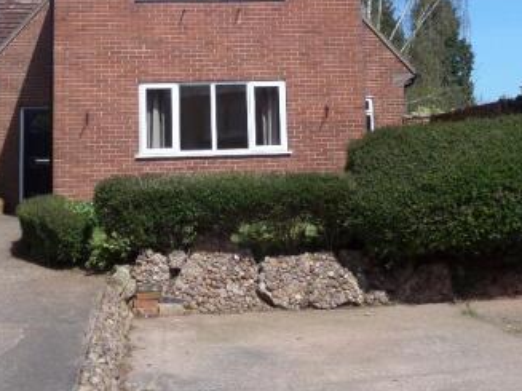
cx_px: 253
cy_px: 53
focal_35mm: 57
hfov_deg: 33.8
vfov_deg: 25.0
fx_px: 859
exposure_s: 1/500
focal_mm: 5.3
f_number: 3.9
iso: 80
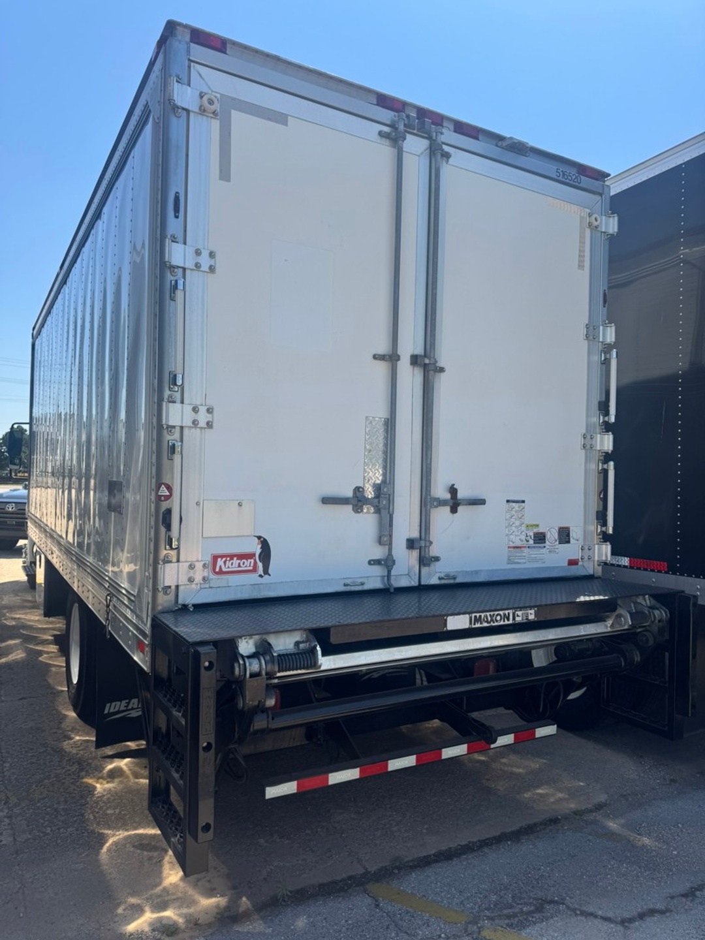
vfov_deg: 71.6
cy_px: 470
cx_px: 352
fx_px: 652
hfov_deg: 56.8
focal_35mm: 24
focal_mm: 6.76
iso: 80
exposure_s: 1/3247
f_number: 1.78
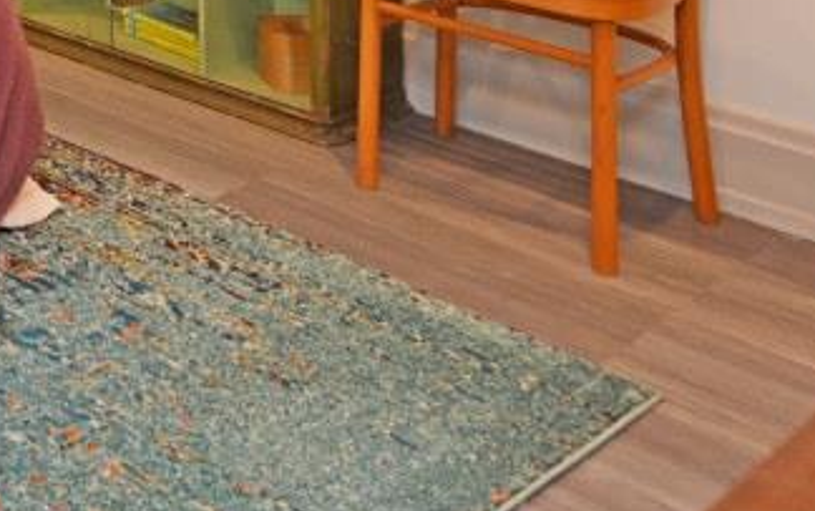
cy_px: -514
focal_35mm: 66
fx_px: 1467
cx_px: -521
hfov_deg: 22.8
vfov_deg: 15.6
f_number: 4
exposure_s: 1/60
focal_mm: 14
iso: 500
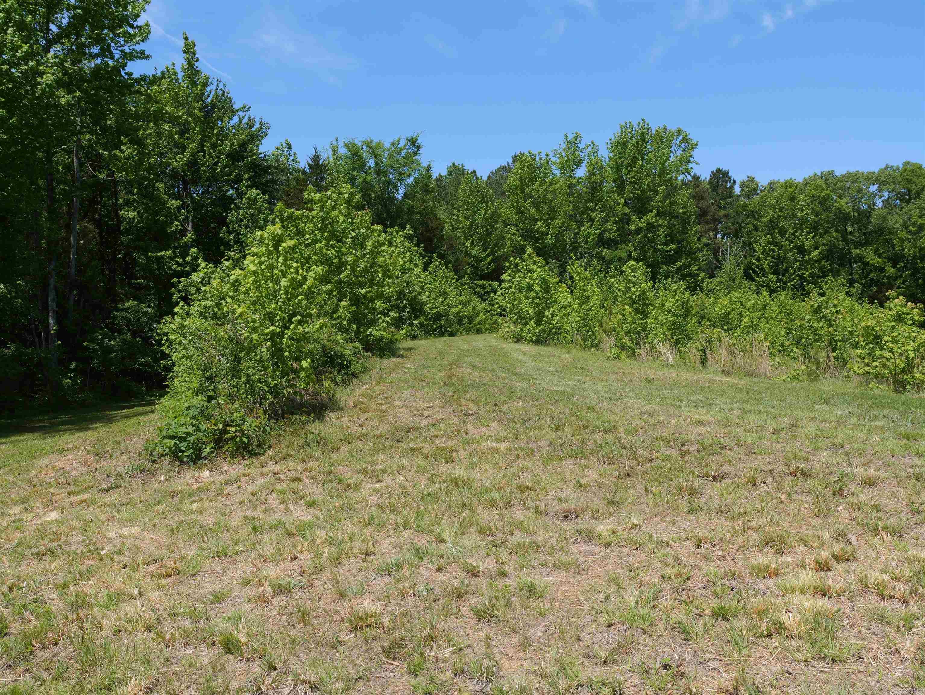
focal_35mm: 30
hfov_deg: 59.9
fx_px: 802
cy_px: 348
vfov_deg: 46.8
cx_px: 462
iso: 100
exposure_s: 1/400
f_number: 5.6
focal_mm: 15
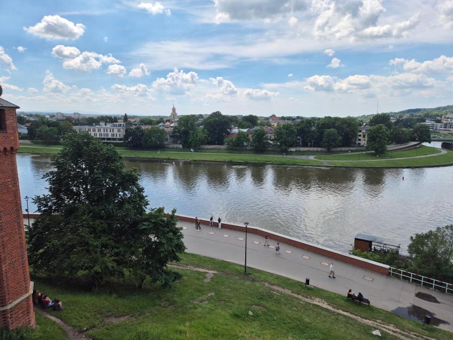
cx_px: 226
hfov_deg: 73.9
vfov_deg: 58.9
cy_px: 170
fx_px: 301
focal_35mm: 23
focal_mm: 5.4
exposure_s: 1/1752
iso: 25
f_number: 1.8
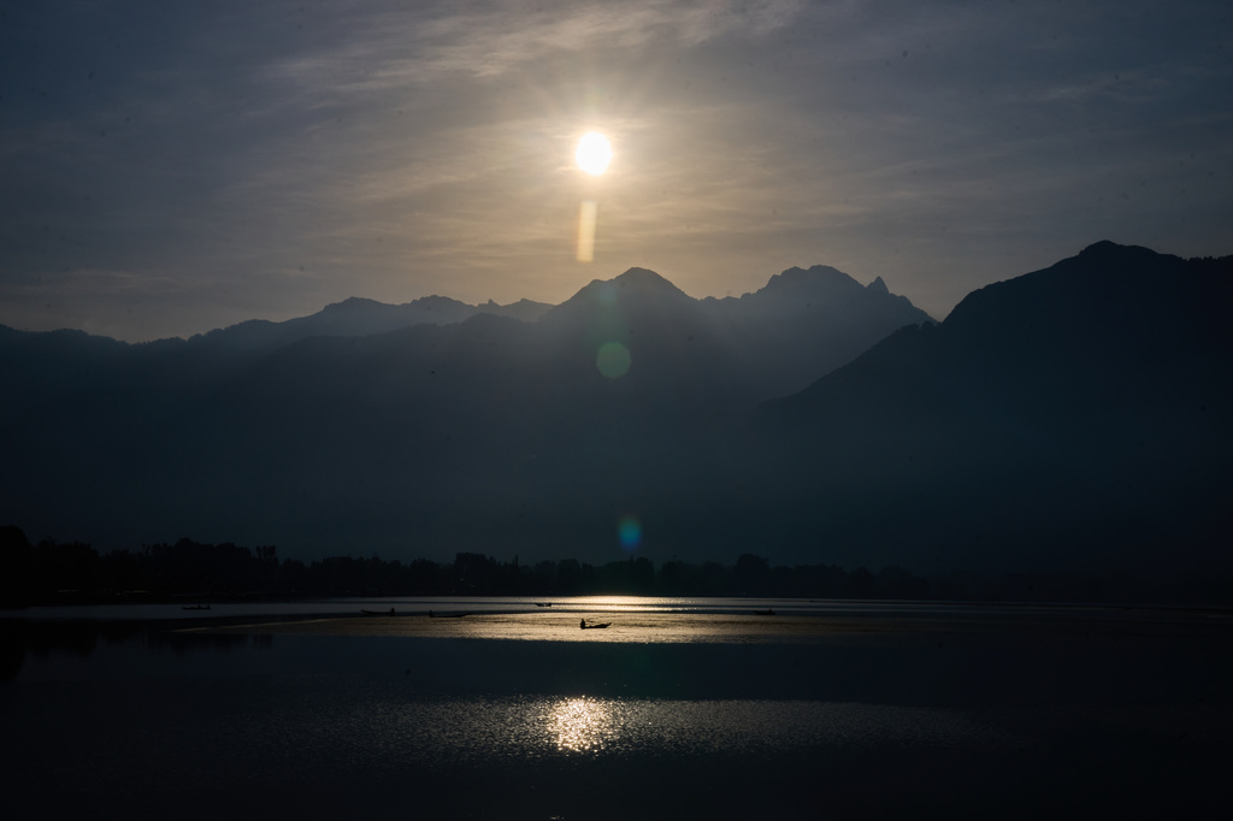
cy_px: 410
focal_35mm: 55
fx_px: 1883
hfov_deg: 36.3
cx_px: 616
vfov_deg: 24.6
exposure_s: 1/1000
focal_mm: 55
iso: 50
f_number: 22
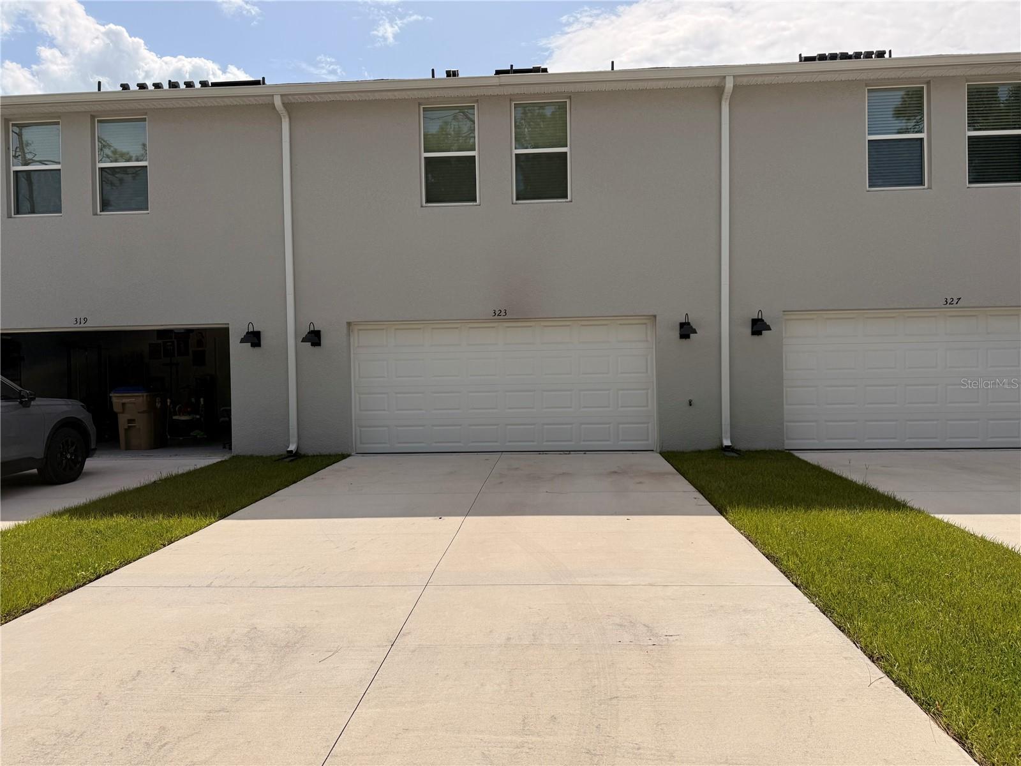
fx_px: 708
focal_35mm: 24
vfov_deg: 56.8
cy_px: 383
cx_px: 510
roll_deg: +0.6
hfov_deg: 71.6
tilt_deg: +0.4
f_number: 1.78
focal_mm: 6.76
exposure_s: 1/8130
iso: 80
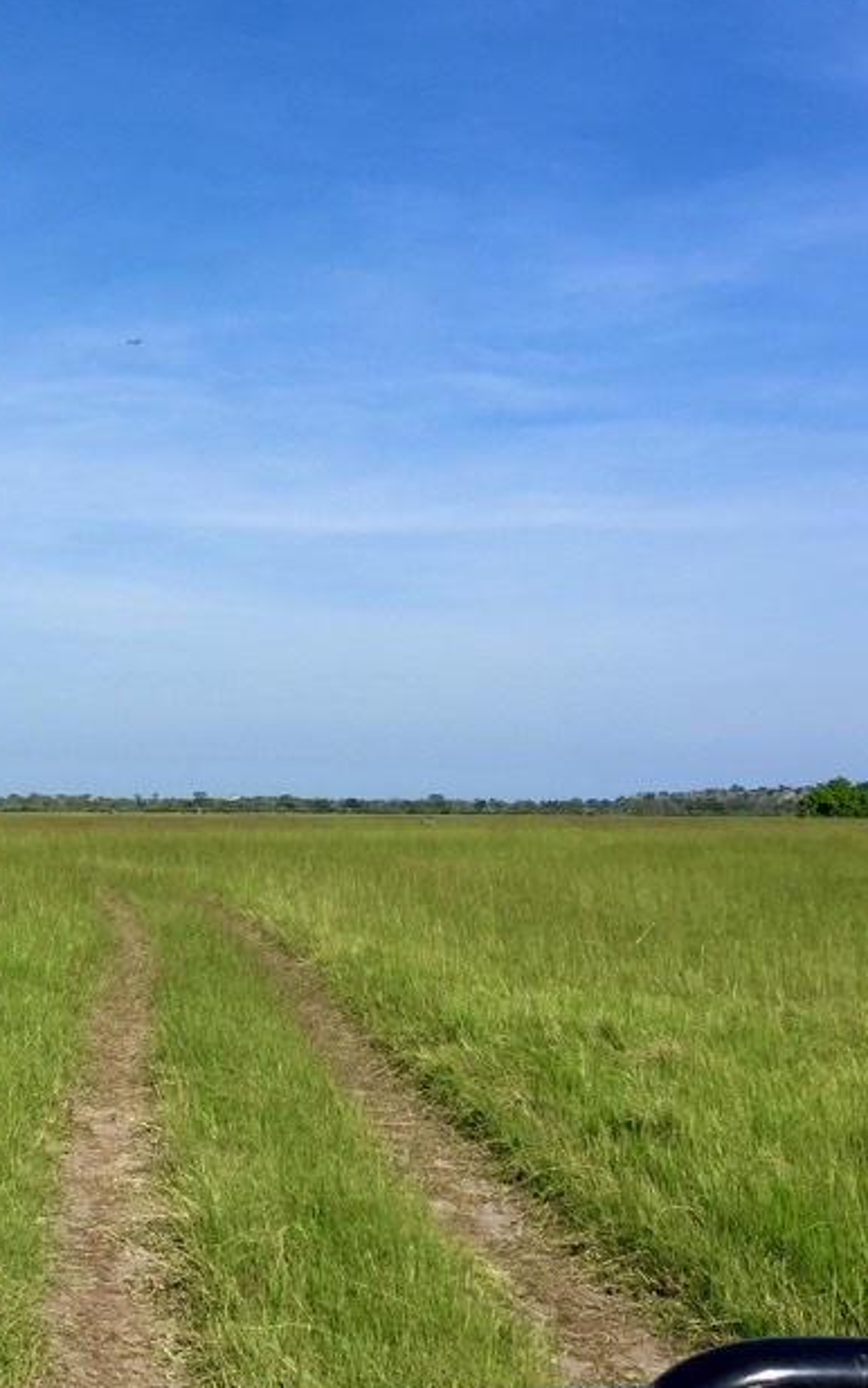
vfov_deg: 39.4
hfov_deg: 23.7
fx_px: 1929
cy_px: 580
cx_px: -101
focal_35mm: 51
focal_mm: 4.15
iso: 32
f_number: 2.2
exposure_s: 1/2825
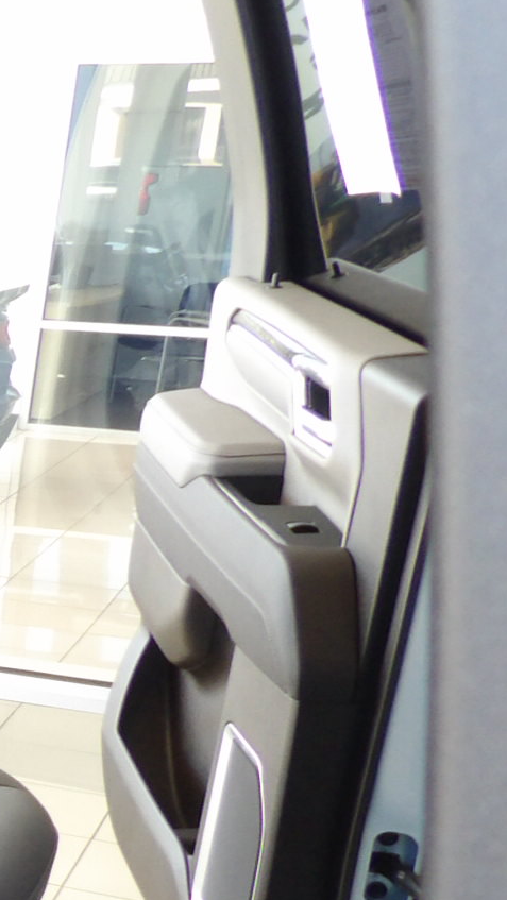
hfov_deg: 11.3
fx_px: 1910
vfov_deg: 25.8
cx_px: -867
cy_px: 781
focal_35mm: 80
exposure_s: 1/33
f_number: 3.2
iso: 181
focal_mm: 4.3
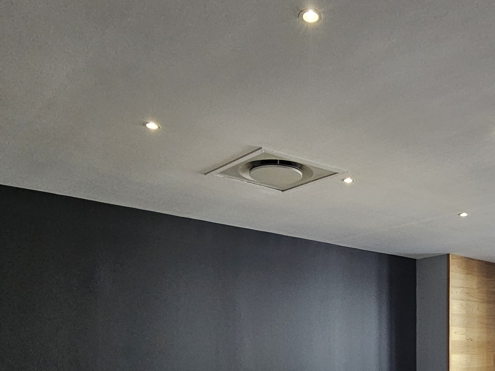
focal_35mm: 35
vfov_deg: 37.2
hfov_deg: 51.3
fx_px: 500
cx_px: 343
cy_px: 355
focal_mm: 2.2
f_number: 2.2
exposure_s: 1/100
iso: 320
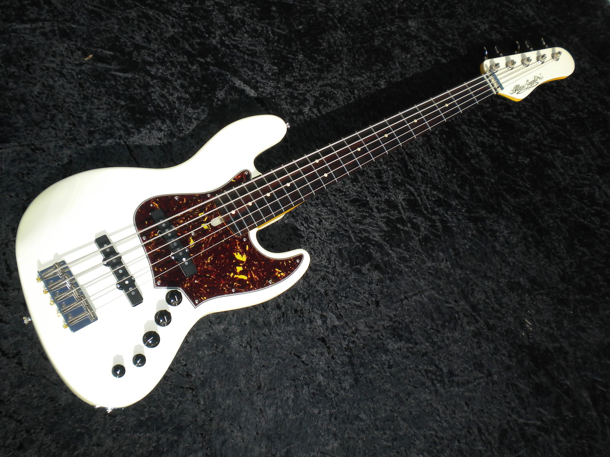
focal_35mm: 41
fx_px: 722
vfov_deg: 35.1
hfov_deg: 45.8
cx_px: 305
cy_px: 228
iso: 80
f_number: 4.9
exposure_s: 1/575
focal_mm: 7.4
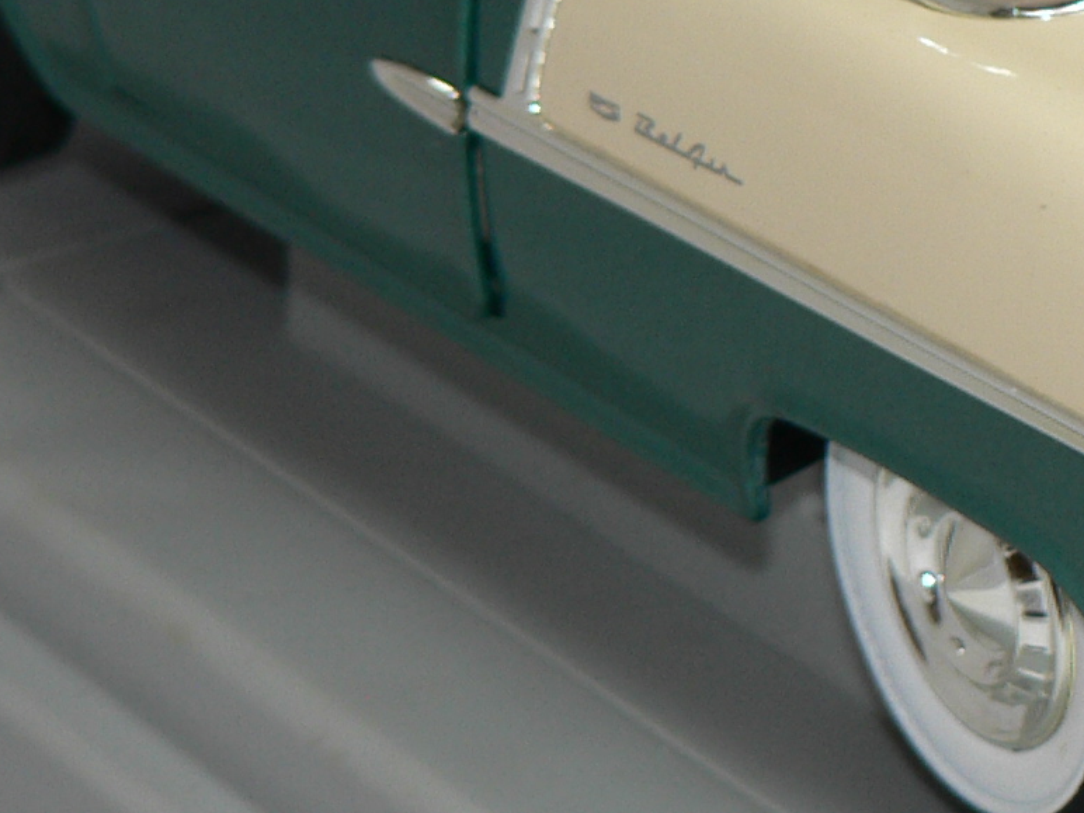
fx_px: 5919
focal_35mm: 189
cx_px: 1352
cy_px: 194
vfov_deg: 7.8
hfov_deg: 10.3
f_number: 3.2
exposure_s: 1/60
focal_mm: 9.5
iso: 80
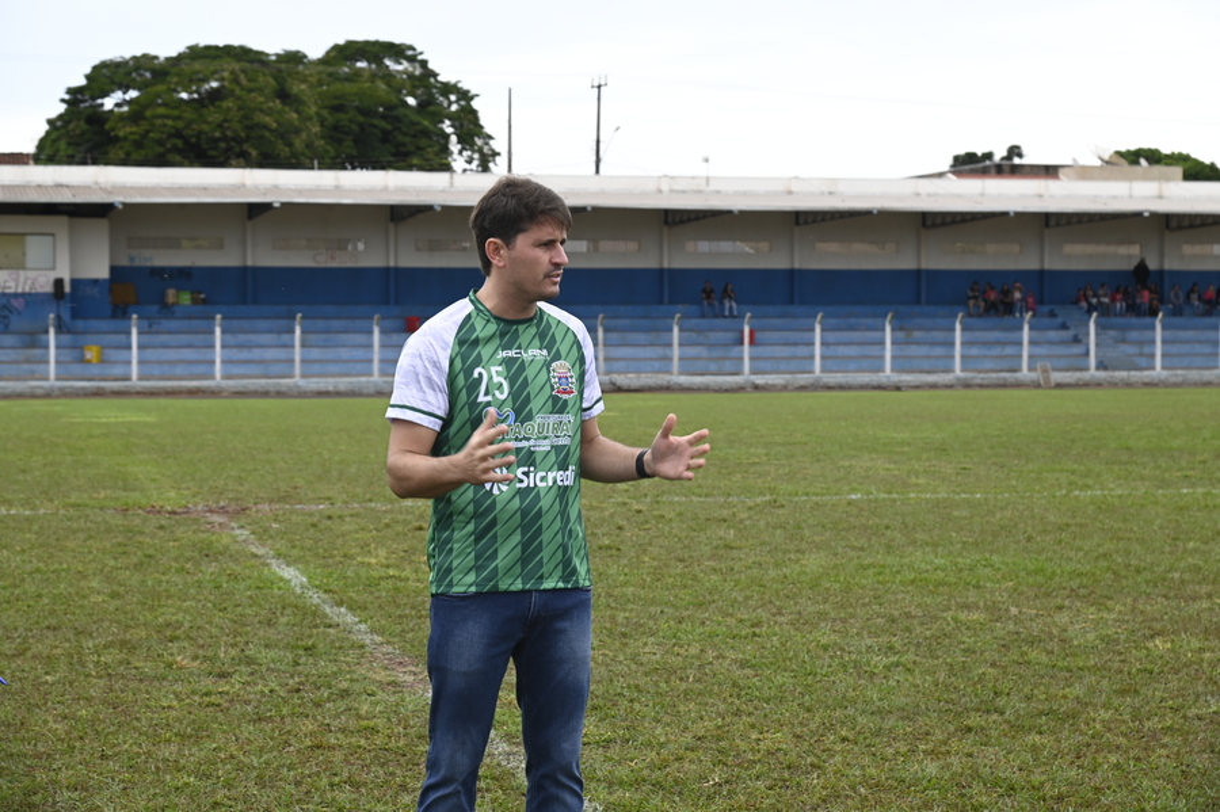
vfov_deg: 19.4
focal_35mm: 70
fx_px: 2371
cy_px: 406
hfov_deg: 28.9
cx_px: 610
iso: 200
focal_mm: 70
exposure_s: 1/125
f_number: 6.3
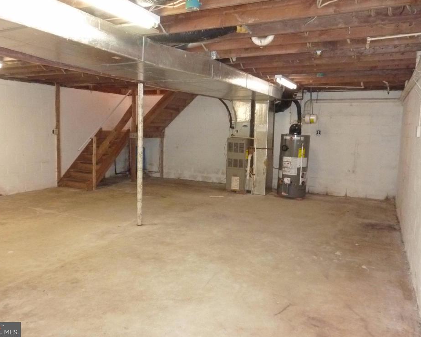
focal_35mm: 27
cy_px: 166
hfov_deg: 64.0
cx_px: 197
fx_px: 336
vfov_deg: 53.2
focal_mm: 4.1
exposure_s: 1/8
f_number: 3.3
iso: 640
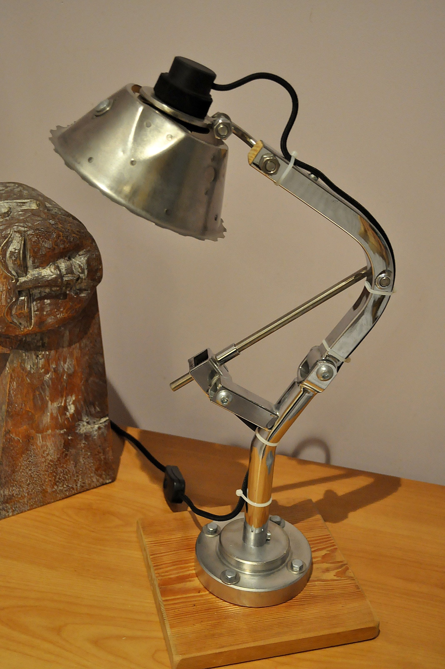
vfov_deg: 41.2
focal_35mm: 48
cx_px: 222
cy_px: 334
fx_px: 892
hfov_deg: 28.0
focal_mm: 32
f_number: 4.8
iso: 1600
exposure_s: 1/20
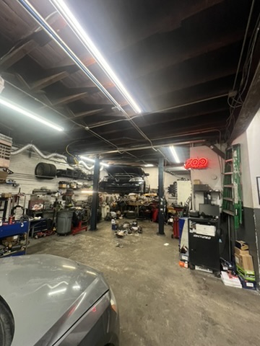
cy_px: 173
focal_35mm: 13
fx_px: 130
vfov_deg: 106.2
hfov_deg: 89.9
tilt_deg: +7.8
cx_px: 130
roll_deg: -1.1
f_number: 1.8
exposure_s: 1/60
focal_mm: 1.57
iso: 200
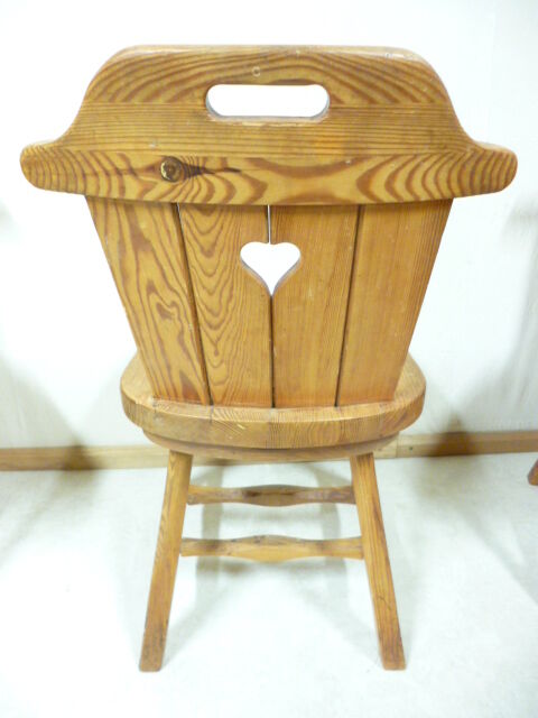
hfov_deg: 56.8
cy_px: 359
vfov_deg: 71.6
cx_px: 269
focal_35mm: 24
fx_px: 497
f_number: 2.5
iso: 400
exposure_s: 1/10
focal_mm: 4.3
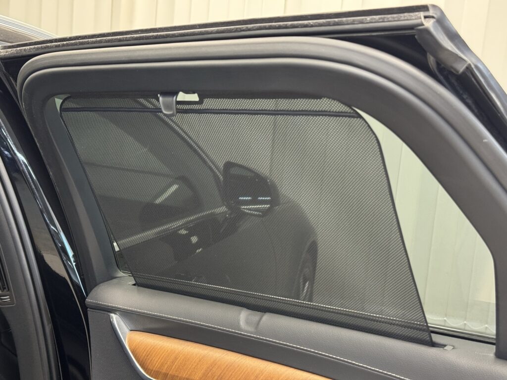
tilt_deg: -8.1
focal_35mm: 48
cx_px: 254
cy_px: 190
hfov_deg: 39.7
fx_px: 703
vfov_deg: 30.3
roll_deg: -5.0
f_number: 1.78
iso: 500
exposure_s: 1/40
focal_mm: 6.76
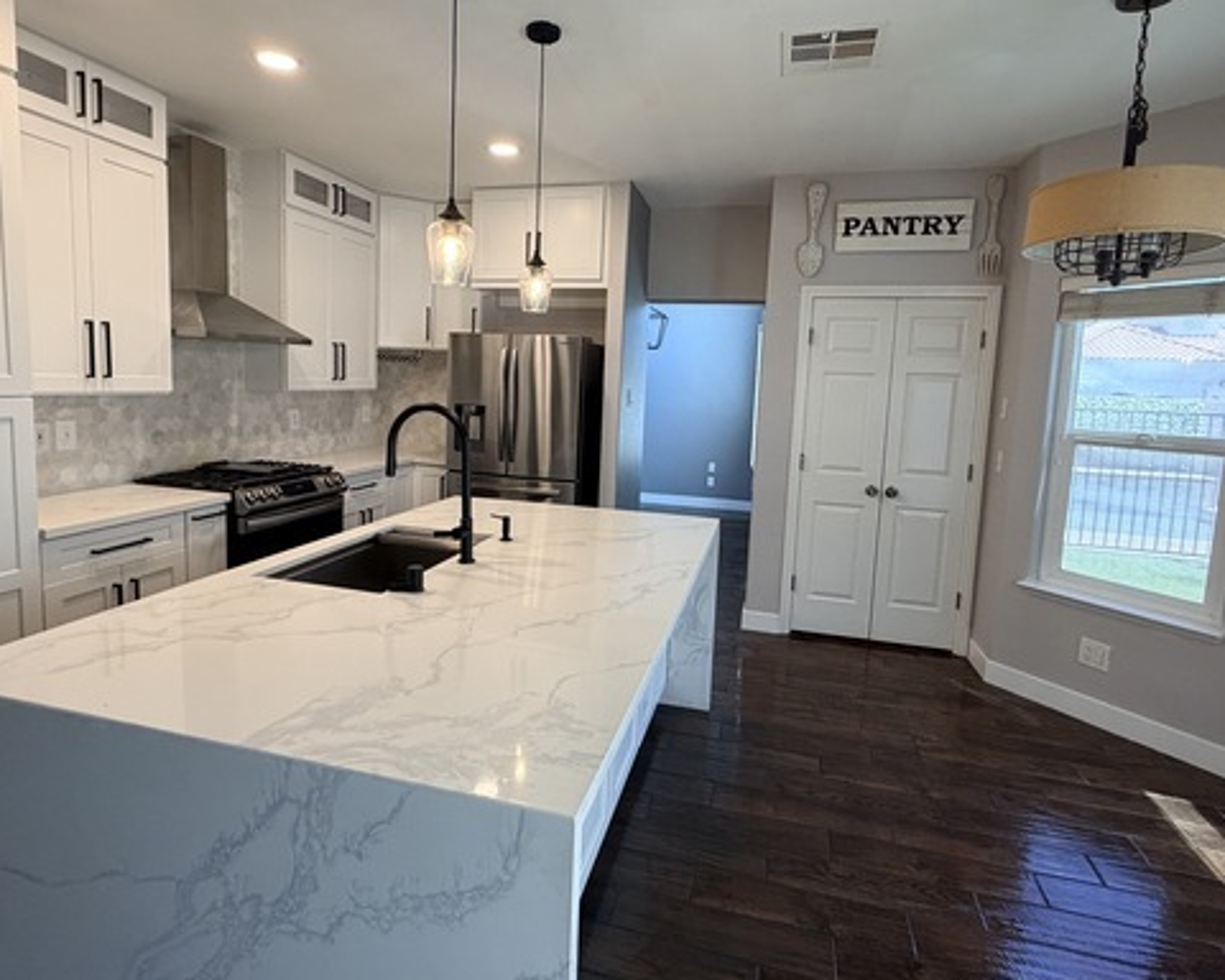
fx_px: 689
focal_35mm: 19
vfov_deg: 70.7
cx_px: 593
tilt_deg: -5.7
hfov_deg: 83.3
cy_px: 449
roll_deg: -1.4
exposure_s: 1/120
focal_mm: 2.22
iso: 250
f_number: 2.2
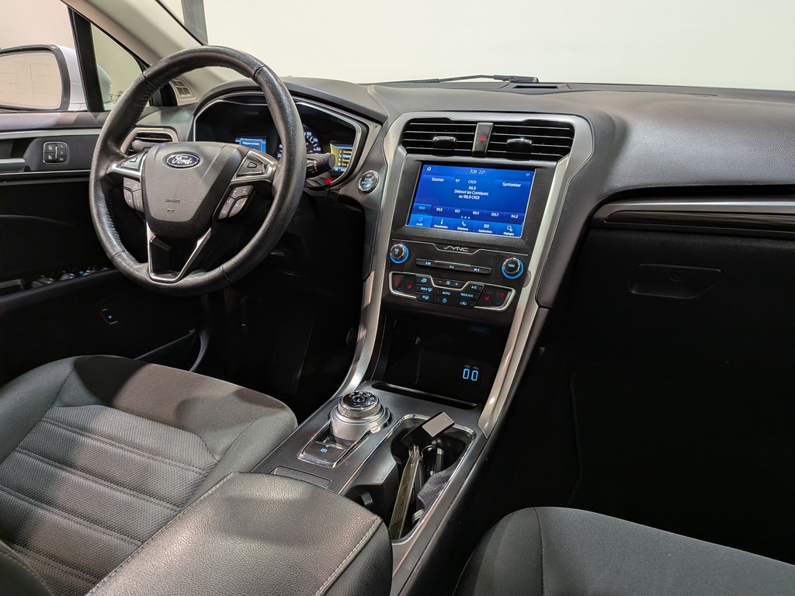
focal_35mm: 24
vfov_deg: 56.8
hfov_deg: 71.6
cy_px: 298
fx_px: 551
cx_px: 398
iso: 44
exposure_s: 1/24
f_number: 1.7
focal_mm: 4.53
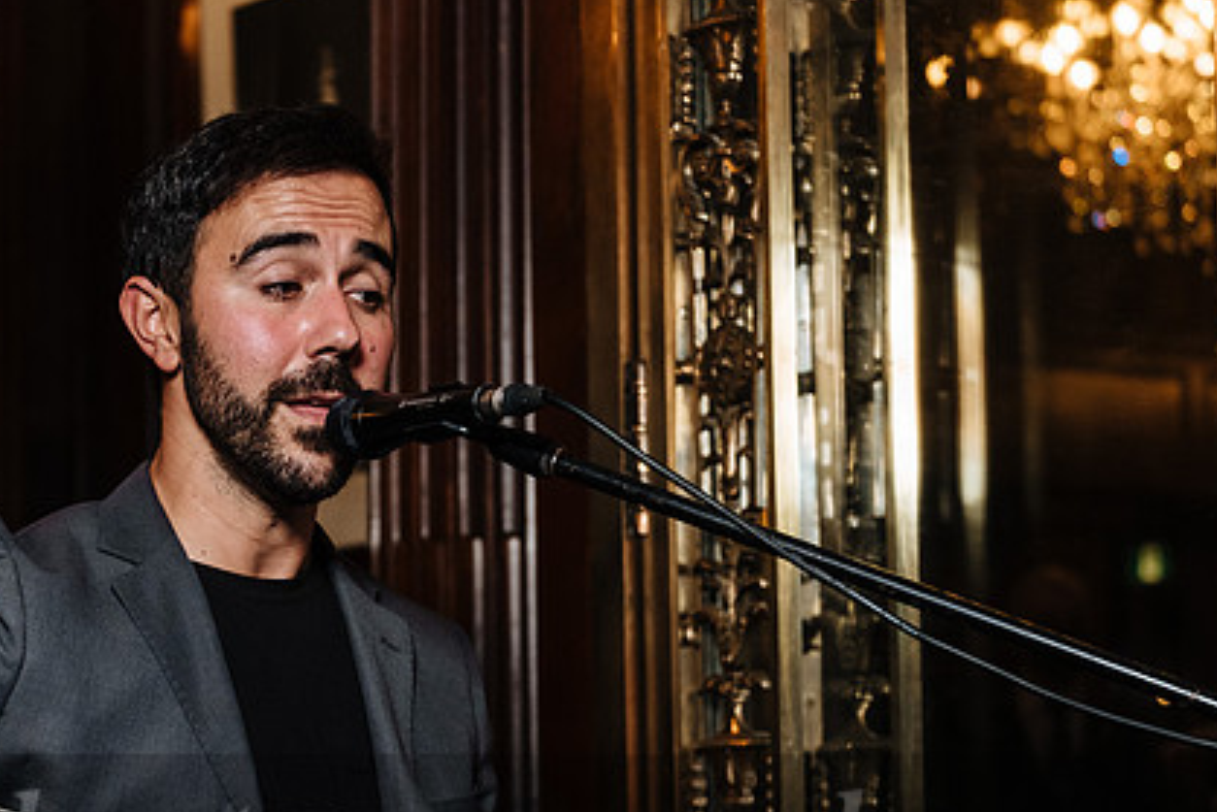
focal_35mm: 104
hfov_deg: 19.6
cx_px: 405
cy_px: 453
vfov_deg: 13.2
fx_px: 3517
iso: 800
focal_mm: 50
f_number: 2.8
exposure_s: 1/100
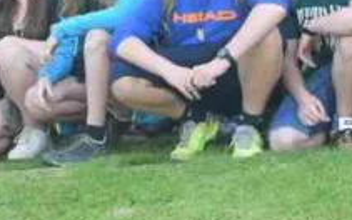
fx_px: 1492
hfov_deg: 13.4
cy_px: -134
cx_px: 252
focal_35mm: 155
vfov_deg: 8.2
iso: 400
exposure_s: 1/250
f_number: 5.6
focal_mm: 21
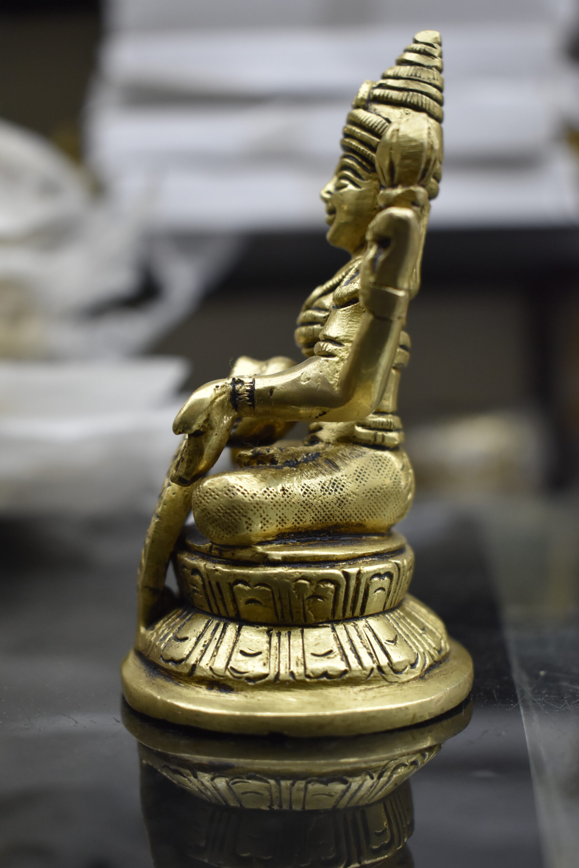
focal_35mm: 45
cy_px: 434
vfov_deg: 43.6
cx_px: 290
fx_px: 1085
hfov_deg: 29.9
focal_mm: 30
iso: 1000
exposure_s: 1/60
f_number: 4.2
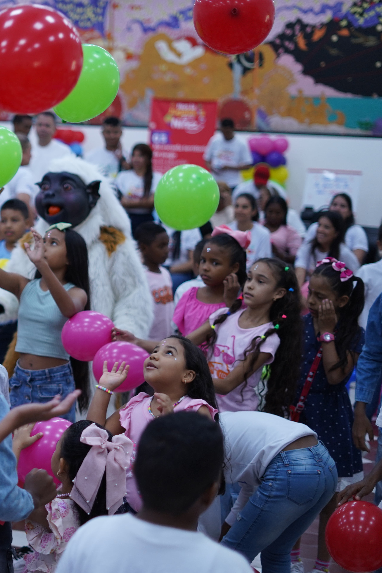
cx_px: -43
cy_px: 280
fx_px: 1321
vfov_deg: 24.5
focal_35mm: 83
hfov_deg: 16.0
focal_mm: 50
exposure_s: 1/200
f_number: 1.8
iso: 500
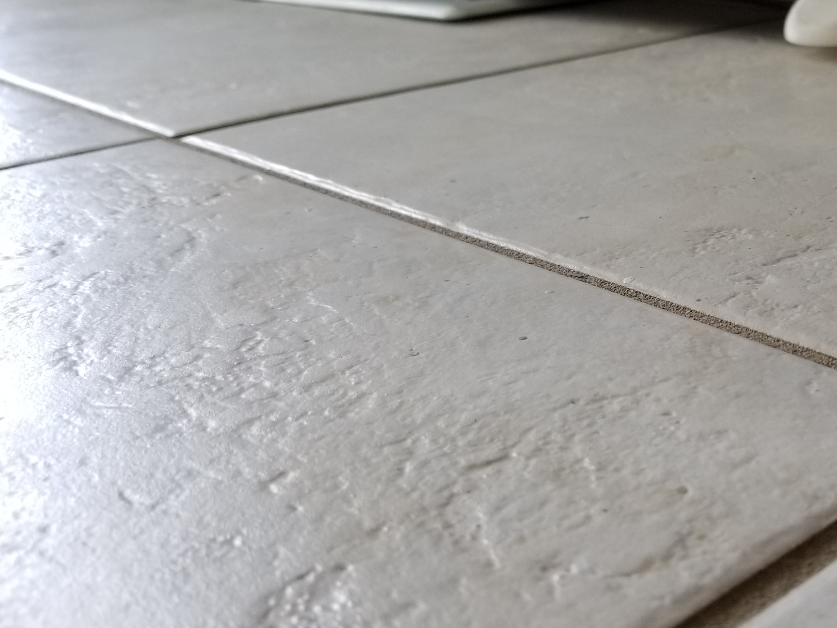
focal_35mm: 48
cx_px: 771
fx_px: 1161
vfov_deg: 30.1
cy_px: 230
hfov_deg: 36.8
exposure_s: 1/164
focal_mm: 4.25
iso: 50
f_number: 1.7
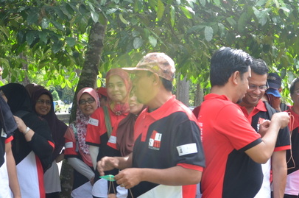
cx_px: 95
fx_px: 539
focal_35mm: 65
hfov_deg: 30.7
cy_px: 161
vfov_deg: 20.6
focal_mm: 22
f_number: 5
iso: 250
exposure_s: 1/125
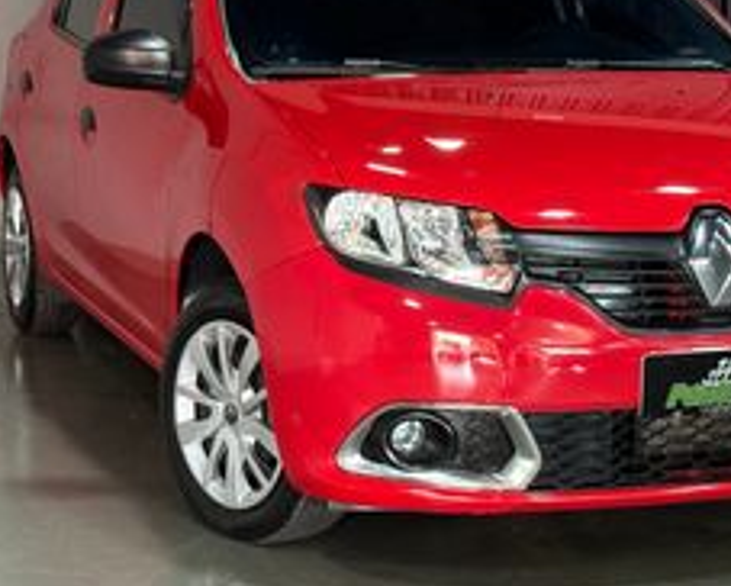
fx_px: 2100
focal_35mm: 97
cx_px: 444
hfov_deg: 19.7
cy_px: 216
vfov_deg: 15.9
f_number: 1.78
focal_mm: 6.76
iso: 250
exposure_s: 1/40
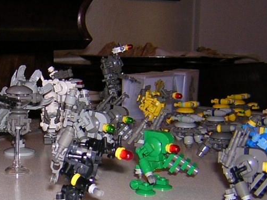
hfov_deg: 25.9
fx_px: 563
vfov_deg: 20.1
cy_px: 143
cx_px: 35
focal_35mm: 73
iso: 100
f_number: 2.6
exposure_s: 1/60.1
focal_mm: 4.7
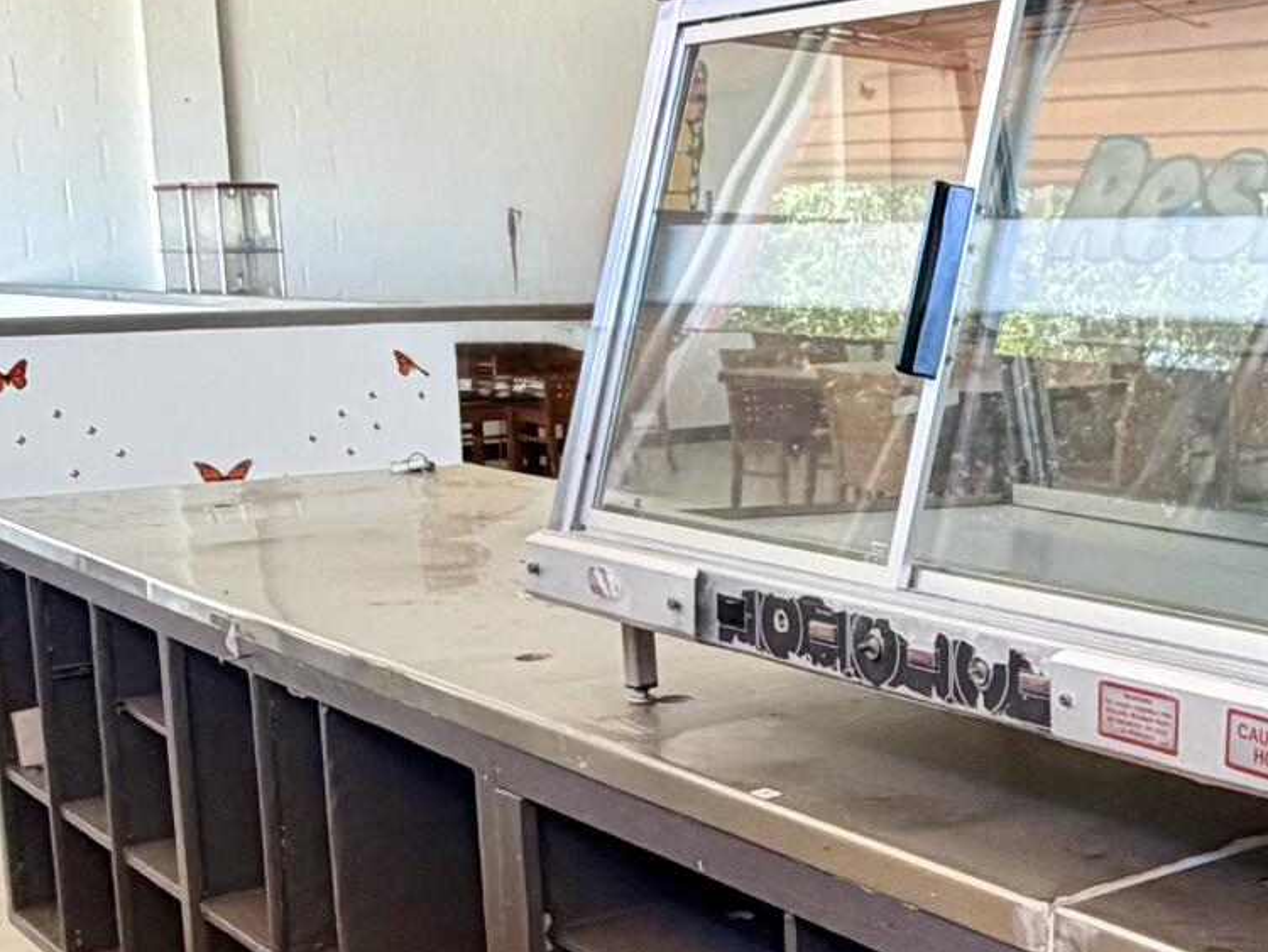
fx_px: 2052
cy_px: 614
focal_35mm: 56
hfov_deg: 33.0
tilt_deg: -9.8
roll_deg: +0.5
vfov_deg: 26.0
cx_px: 1074
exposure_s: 1/121
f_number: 2.2
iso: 200
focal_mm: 2.22
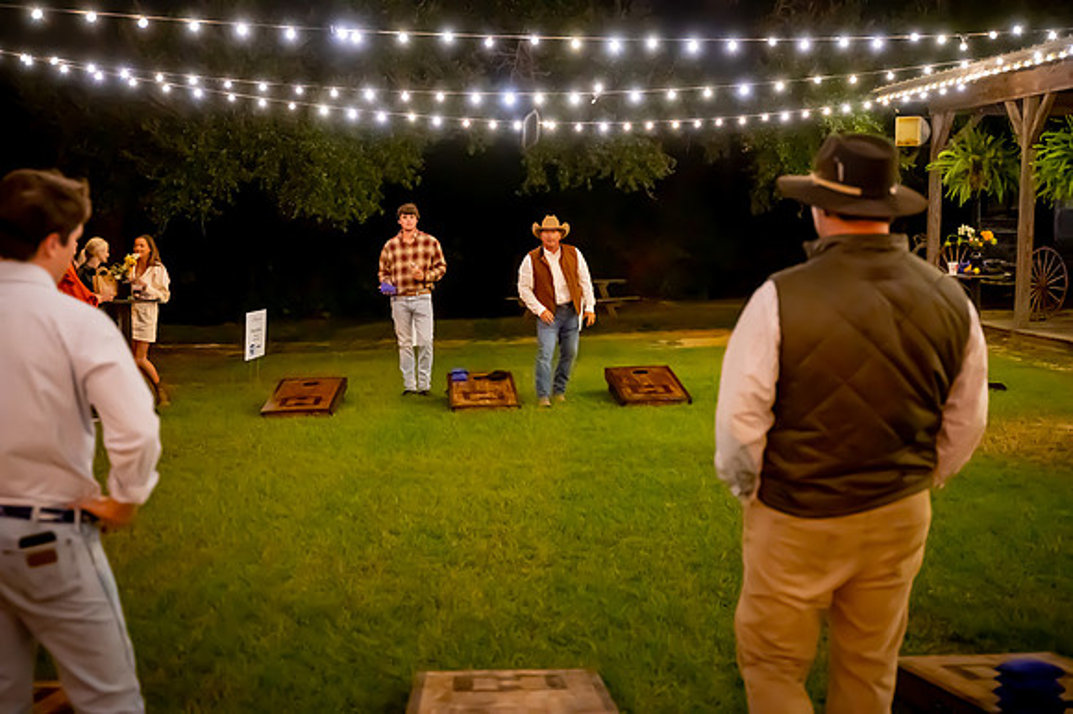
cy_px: 357
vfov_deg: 28.0
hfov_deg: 41.1
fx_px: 1430
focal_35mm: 48
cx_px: 536
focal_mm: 48
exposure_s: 1/160
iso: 10000
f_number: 2.8
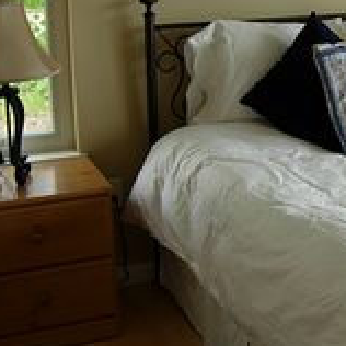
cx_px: 357
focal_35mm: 74
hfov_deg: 22.4
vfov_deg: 23.1
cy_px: 83
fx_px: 837
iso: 50
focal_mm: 7.5
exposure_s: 1/58.6
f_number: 2.7
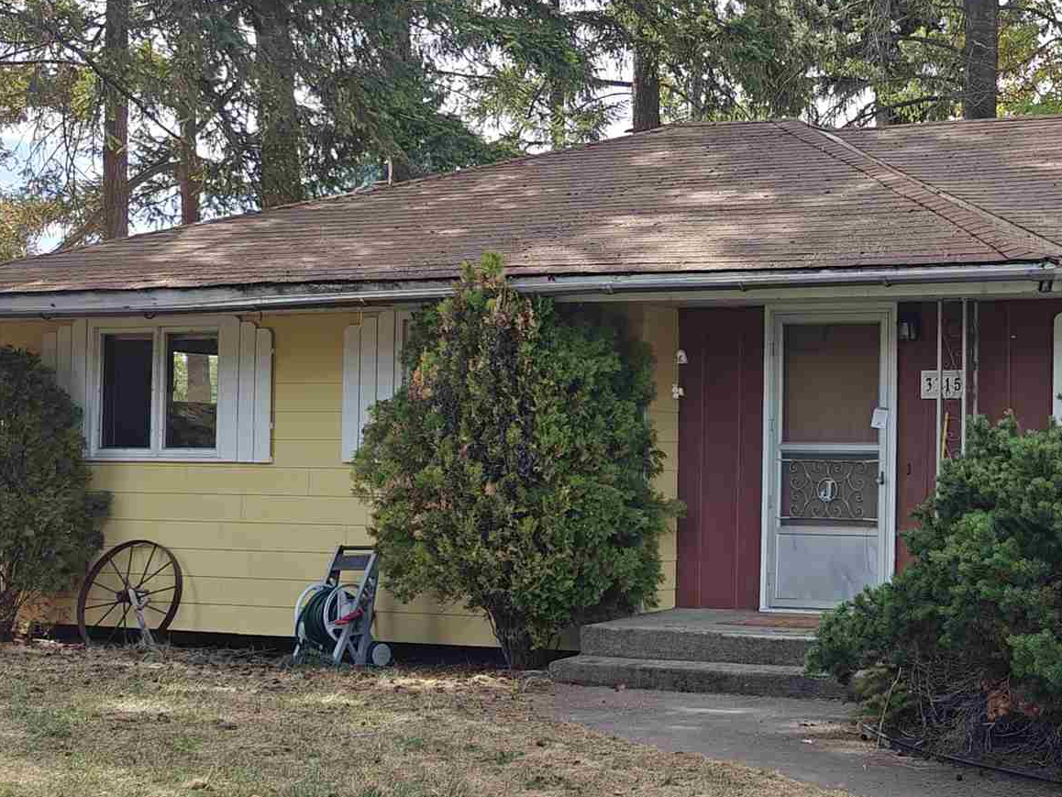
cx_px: 1127
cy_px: 444
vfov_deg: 24.0
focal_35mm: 61
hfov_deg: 29.1
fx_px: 1872
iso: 50
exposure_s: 1/309
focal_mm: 6.06
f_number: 1.6
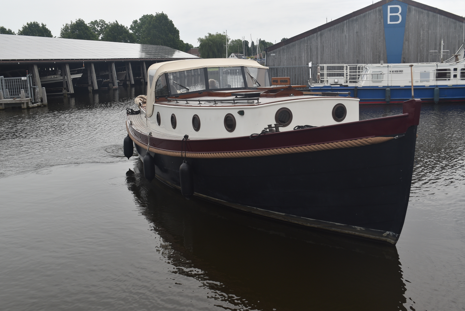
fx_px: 465
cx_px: 232
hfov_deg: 53.1
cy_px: 156
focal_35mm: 36
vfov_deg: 36.9
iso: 100
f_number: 8
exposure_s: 1/200
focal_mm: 24
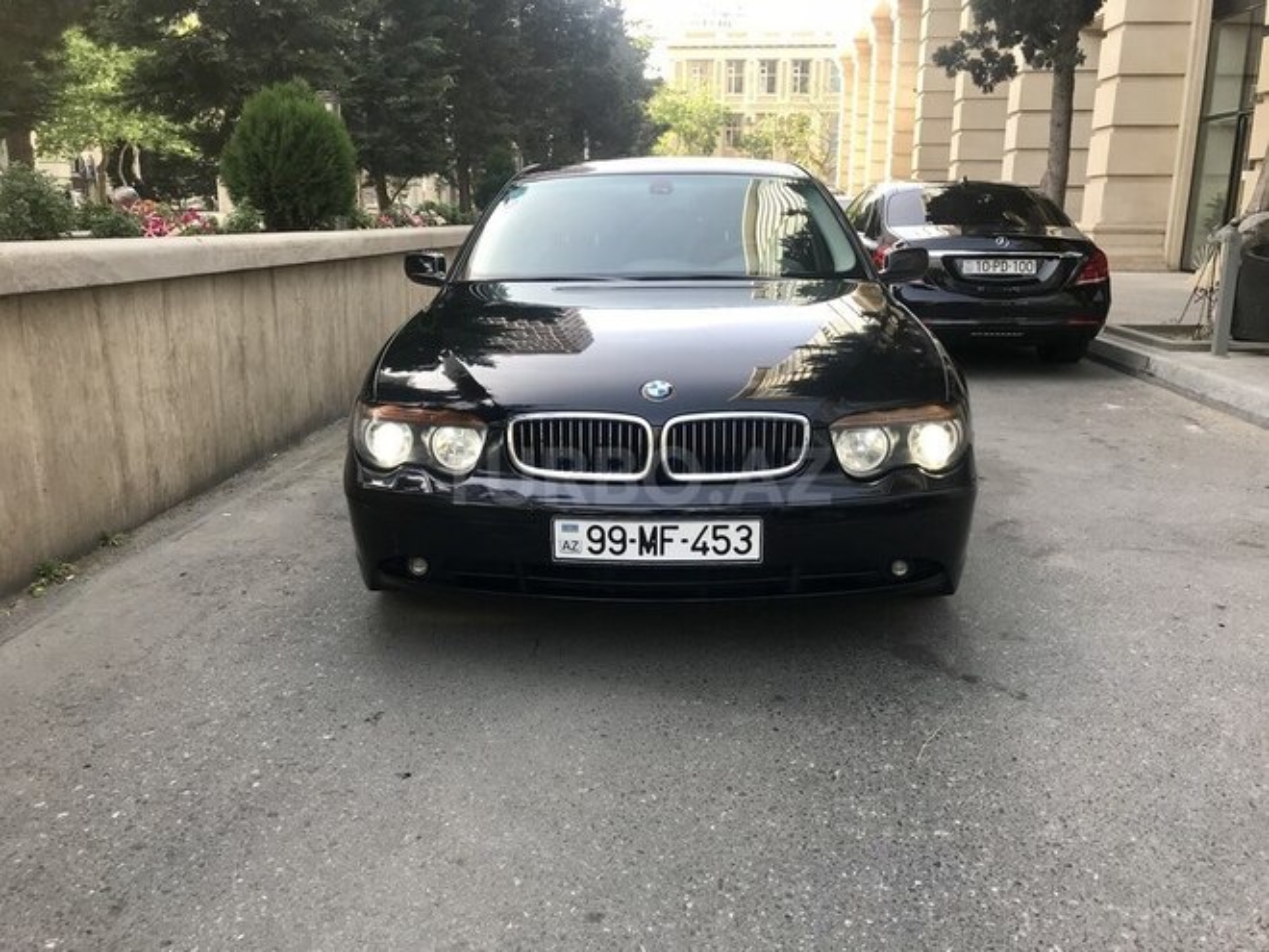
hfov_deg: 63.4
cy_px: 476
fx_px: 1026
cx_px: 634
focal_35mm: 28
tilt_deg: -12.7
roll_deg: -0.4
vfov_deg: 49.7
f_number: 1.8
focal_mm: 3.99
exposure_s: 1/209
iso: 20
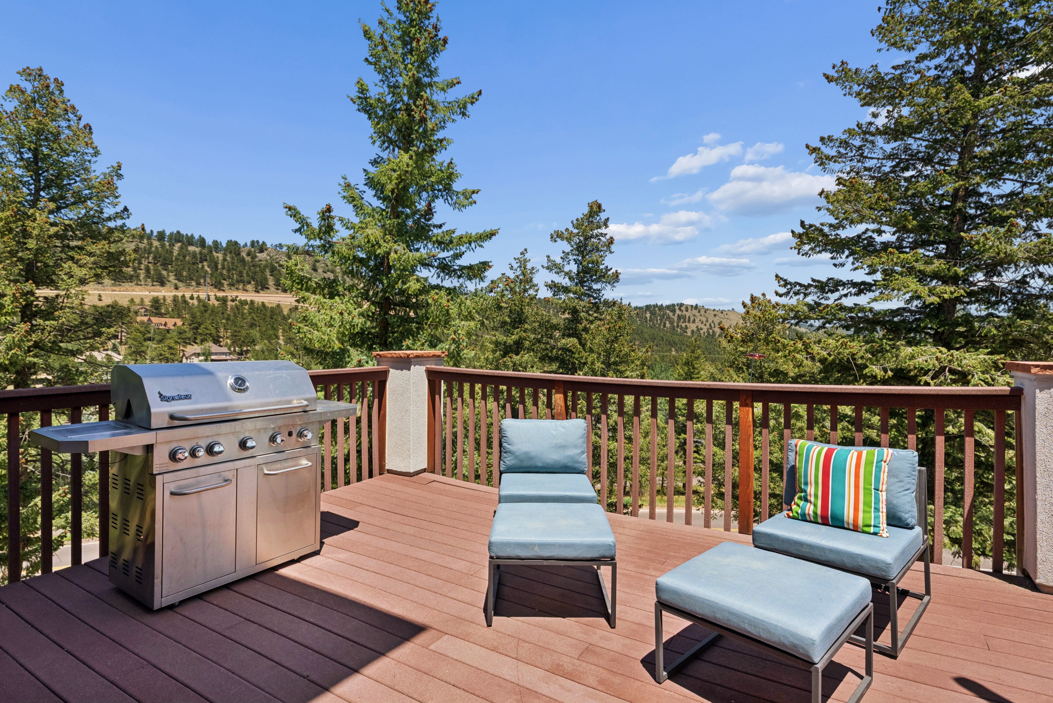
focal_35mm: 18
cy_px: 352
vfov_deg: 67.5
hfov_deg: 90.0
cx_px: 526
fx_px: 527
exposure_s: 1/640
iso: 200
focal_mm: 18
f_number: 8
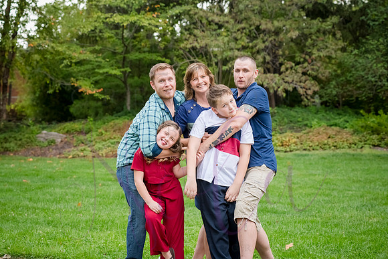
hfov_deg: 20.4
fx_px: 1078
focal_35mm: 100
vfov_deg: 13.7
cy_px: 130
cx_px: 194
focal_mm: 100
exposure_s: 1/250
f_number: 5.6
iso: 1250
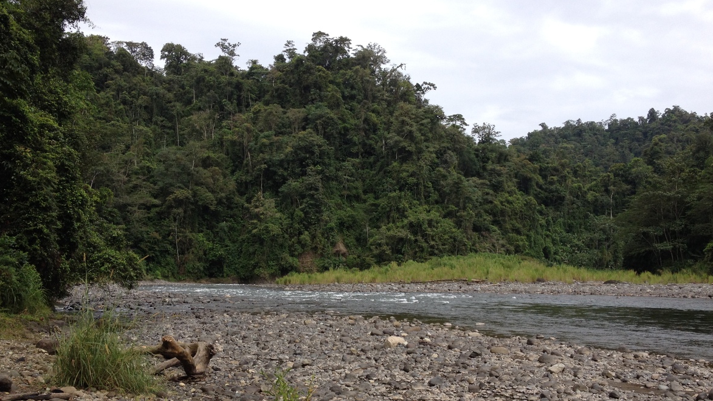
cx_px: 362
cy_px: 236
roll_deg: +0.0
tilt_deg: -0.6
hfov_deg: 51.6
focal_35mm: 39
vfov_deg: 30.4
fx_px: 737
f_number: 2.4
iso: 50
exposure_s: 1/1227
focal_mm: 4.28
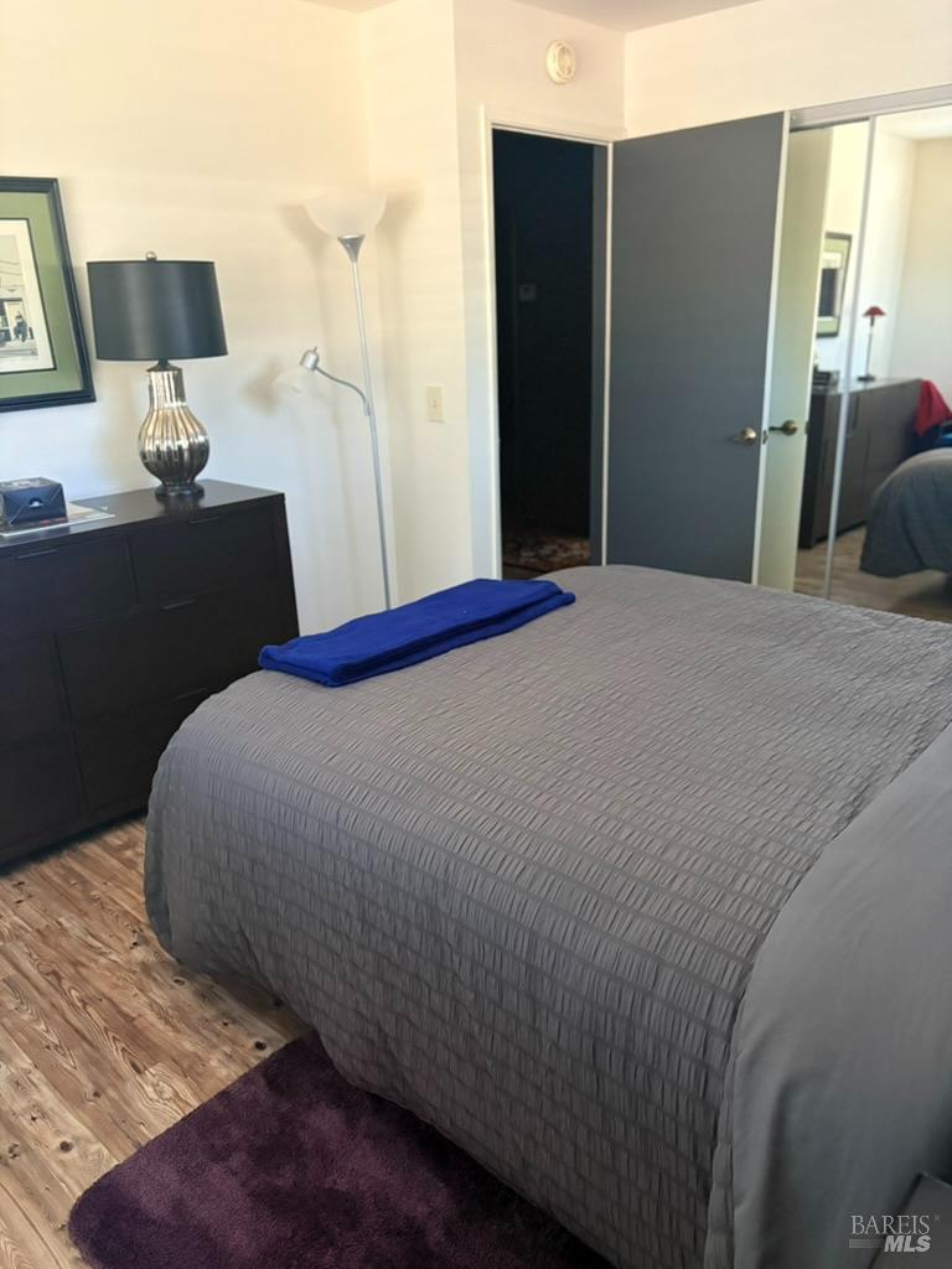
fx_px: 953
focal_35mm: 26
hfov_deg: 53.1
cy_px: 634
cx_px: 476
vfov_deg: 67.3
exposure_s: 1/40
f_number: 1.6
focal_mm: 5.96
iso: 640
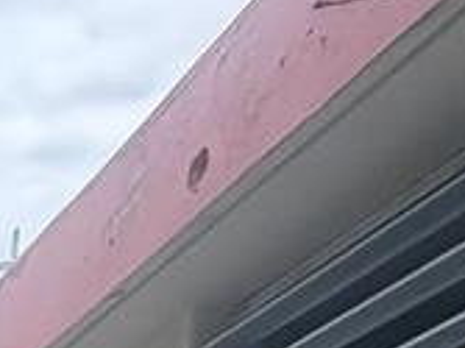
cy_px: 1013
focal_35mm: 86
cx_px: -674
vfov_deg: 11.3
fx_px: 1154
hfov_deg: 14.3
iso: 32
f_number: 2.2
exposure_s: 1/770
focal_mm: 2.22
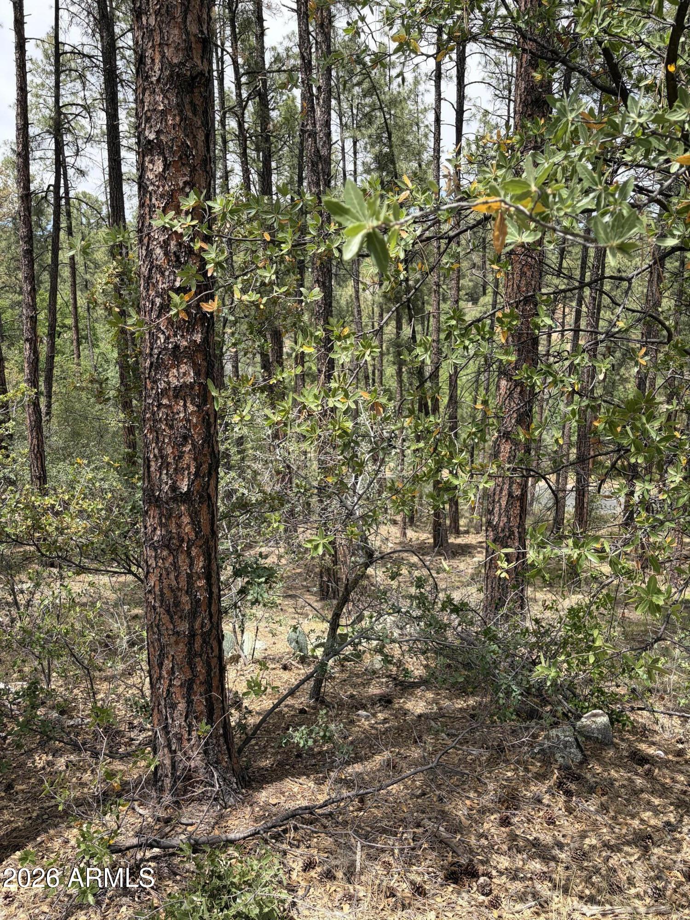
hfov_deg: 53.1
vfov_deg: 67.3
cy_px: 460
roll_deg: +1.2
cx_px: 345
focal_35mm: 26
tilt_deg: -12.7
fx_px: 691
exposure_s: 1/1587
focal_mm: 5.96
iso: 50
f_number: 1.6
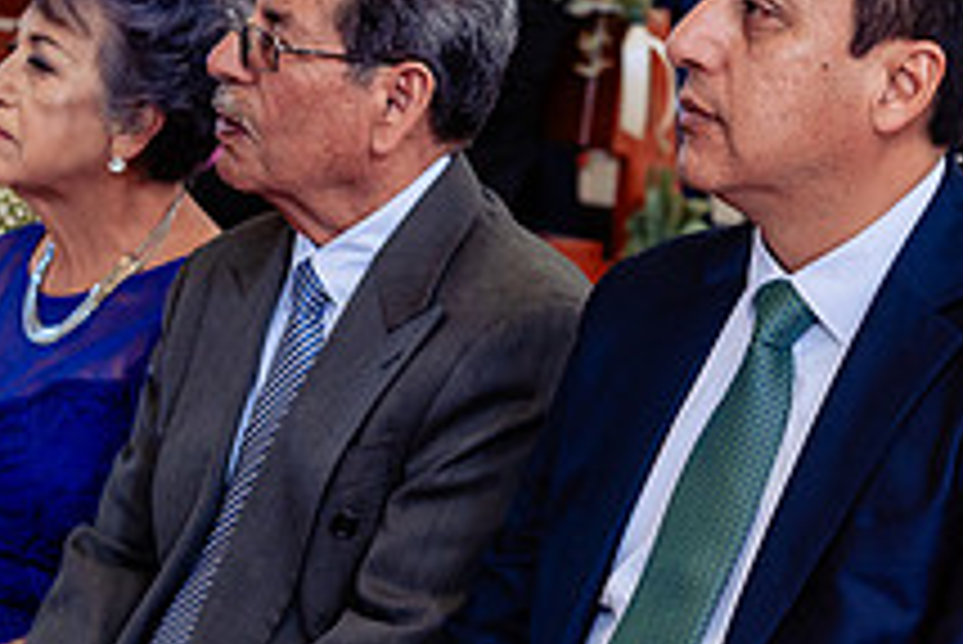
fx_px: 3988
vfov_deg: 9.2
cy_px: 543
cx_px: 612
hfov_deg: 13.8
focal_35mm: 149
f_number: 4
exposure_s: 1/100
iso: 400
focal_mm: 55
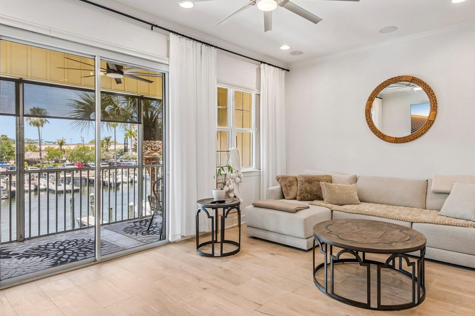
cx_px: 259
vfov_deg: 55.1
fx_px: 303
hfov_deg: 75.9
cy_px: 157
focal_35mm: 23
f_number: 8
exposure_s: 1/40
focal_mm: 18
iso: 400
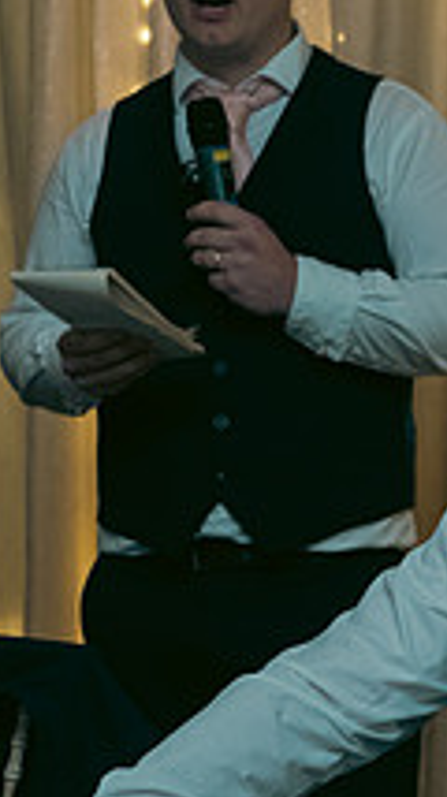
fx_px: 3126
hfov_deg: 8.0
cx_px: 663
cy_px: 389
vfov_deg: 14.5
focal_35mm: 148
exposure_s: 1/160
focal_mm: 52
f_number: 3.5
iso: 800
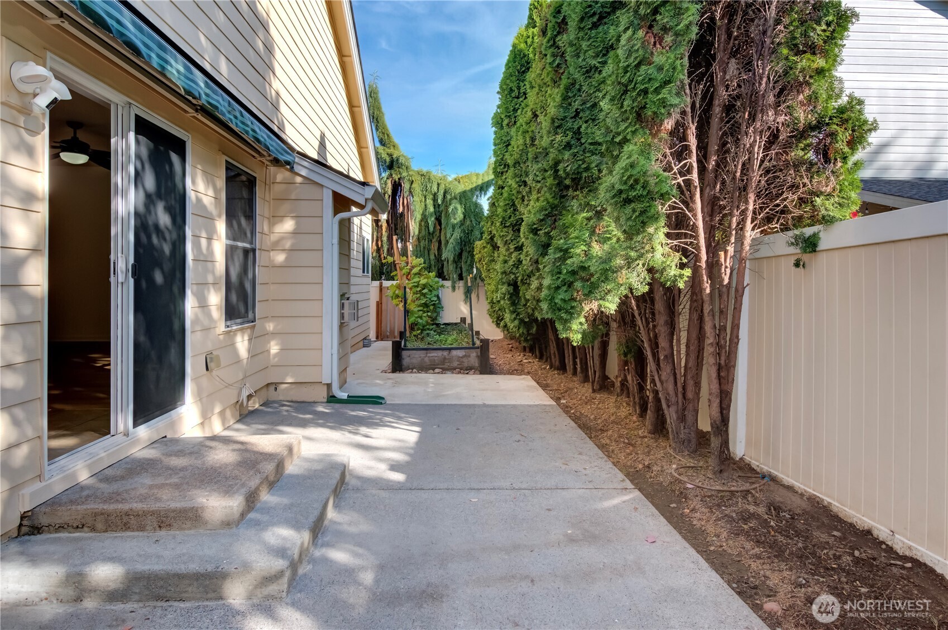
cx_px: 474
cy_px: 315
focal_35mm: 21
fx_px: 553
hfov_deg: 81.3
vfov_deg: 59.4
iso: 320
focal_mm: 14
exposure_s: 1/200
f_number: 9
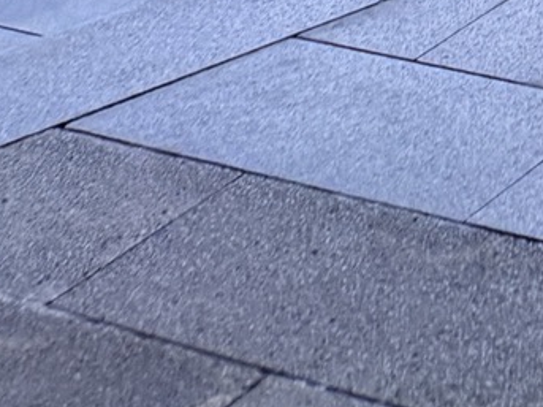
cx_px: 1141
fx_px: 2195
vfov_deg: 7.9
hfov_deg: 12.2
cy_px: -1074
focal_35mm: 140
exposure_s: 1/100
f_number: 1.78
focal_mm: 6.76
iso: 160
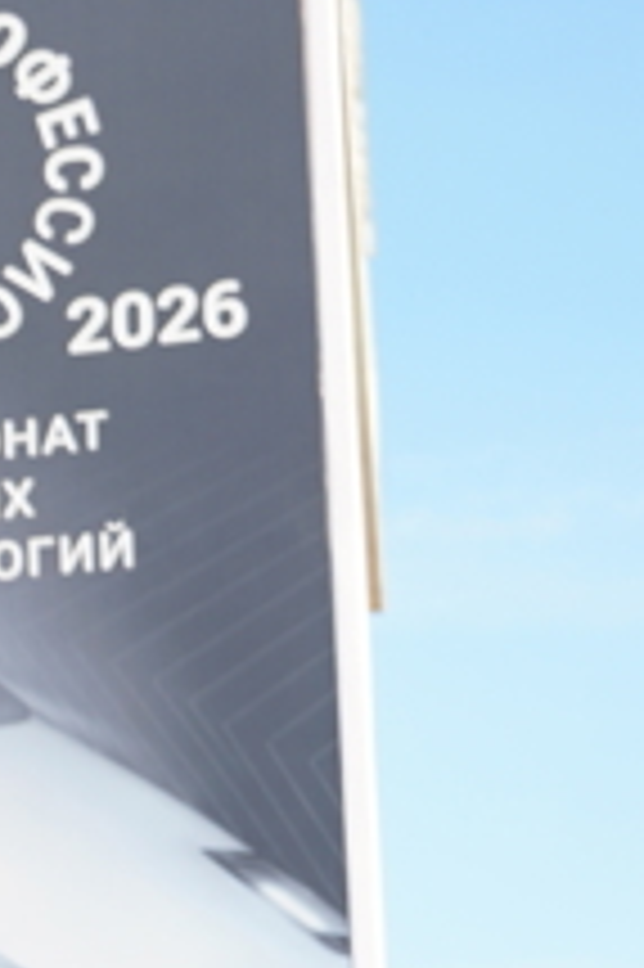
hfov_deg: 8.5
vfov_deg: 13.7
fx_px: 3951
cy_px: 1099
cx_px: -901
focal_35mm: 147
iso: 100
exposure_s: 1/160
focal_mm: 28
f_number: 5
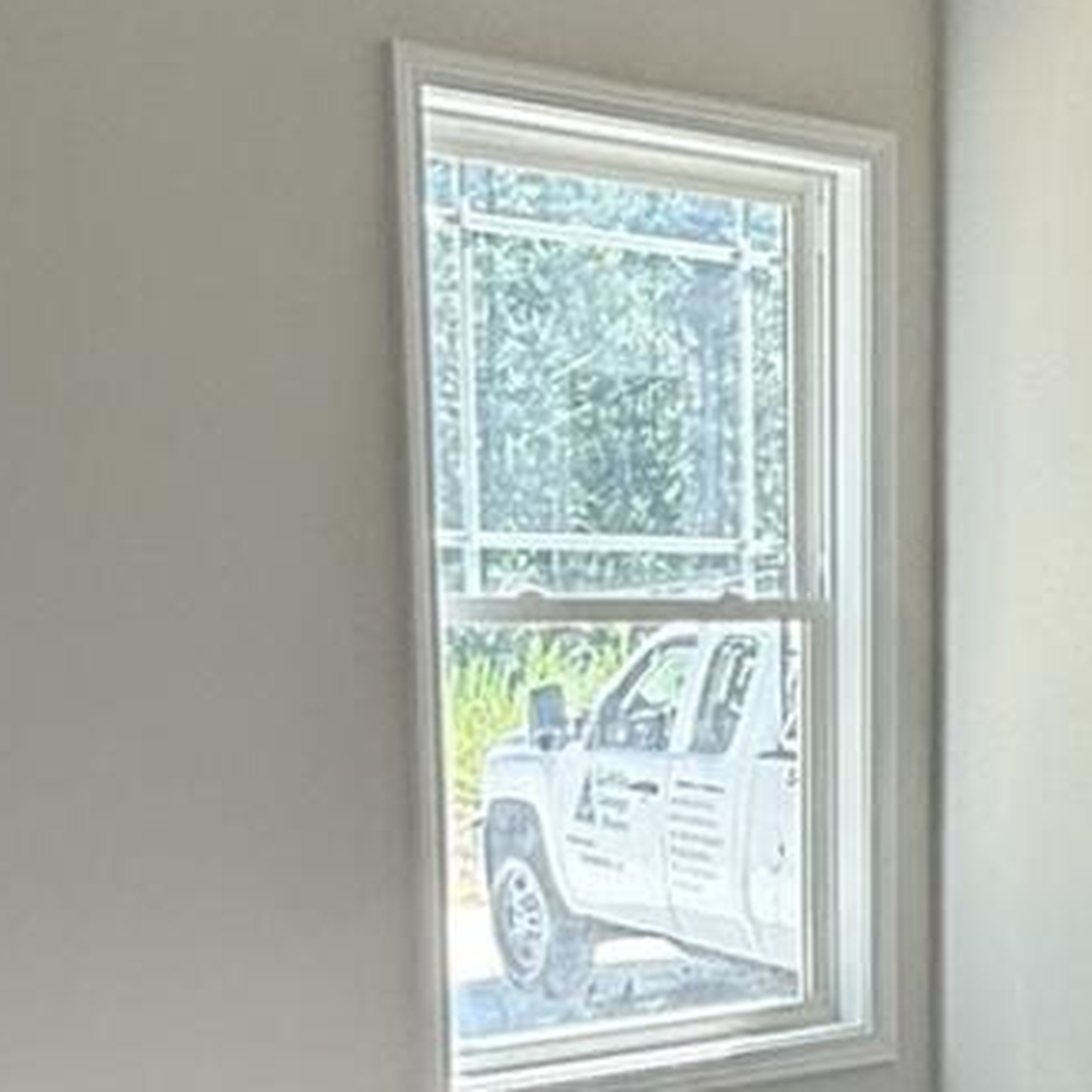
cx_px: 1062
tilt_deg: -9.9
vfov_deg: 22.3
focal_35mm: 75
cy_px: 1069
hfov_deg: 22.3
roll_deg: -1.5
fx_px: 2677
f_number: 2.2
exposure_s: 1/99
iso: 64
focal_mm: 2.22
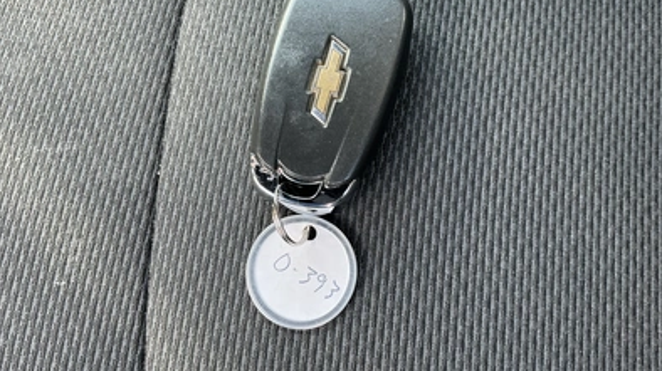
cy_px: 153
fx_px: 544
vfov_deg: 37.6
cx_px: 329
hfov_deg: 62.7
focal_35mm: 31
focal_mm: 3
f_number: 1.8
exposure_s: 1/60
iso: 80
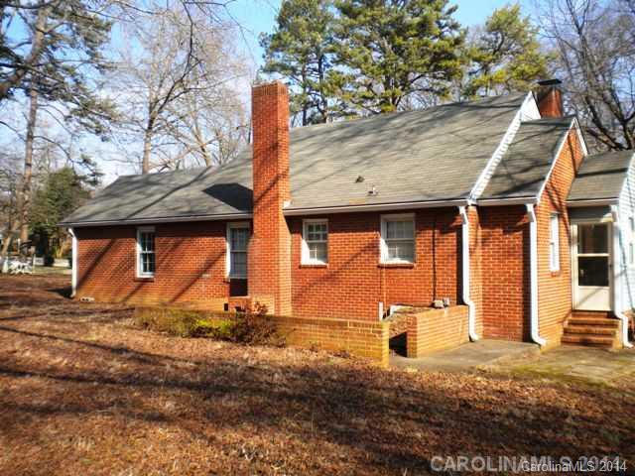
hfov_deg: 52.6
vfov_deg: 40.7
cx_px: 318
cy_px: 238
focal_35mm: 35
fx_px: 642
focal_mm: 6.3
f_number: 4.6
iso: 80
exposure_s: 1/268
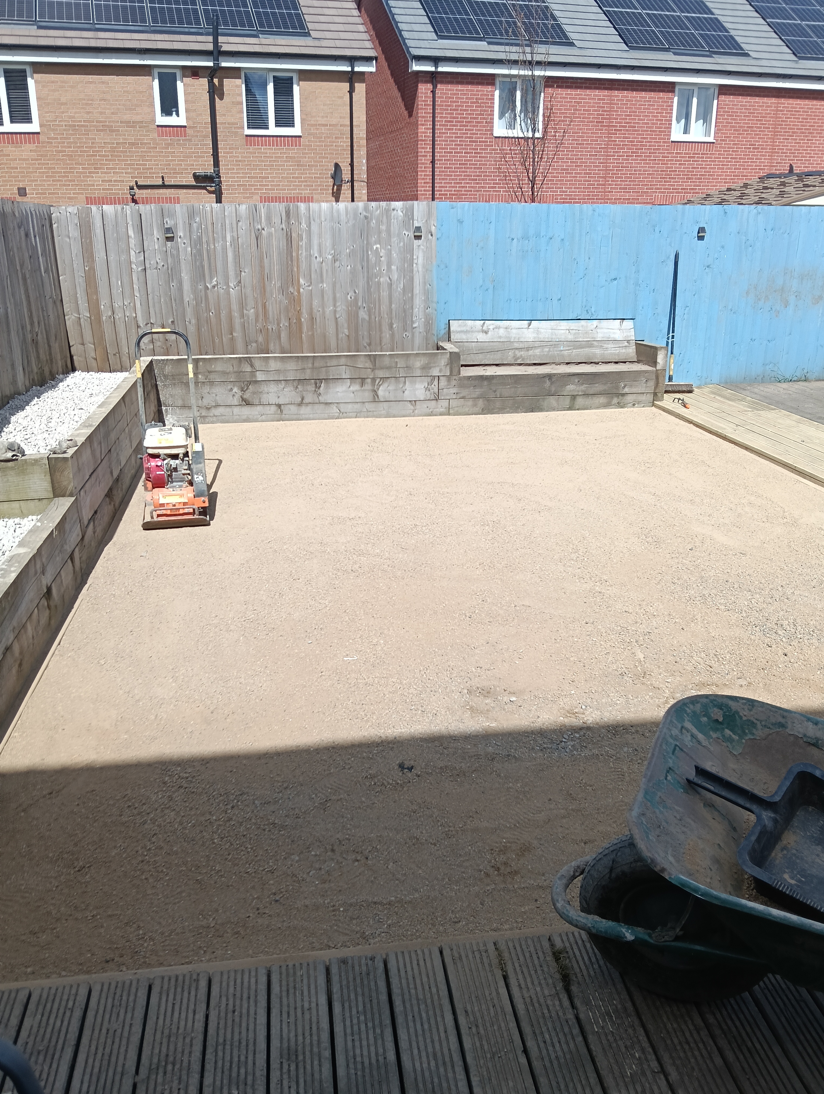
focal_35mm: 27
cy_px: 547
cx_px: 412
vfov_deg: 65.2
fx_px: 855
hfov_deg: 51.5
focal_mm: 3.98
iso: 64
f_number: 1.8
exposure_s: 1/700
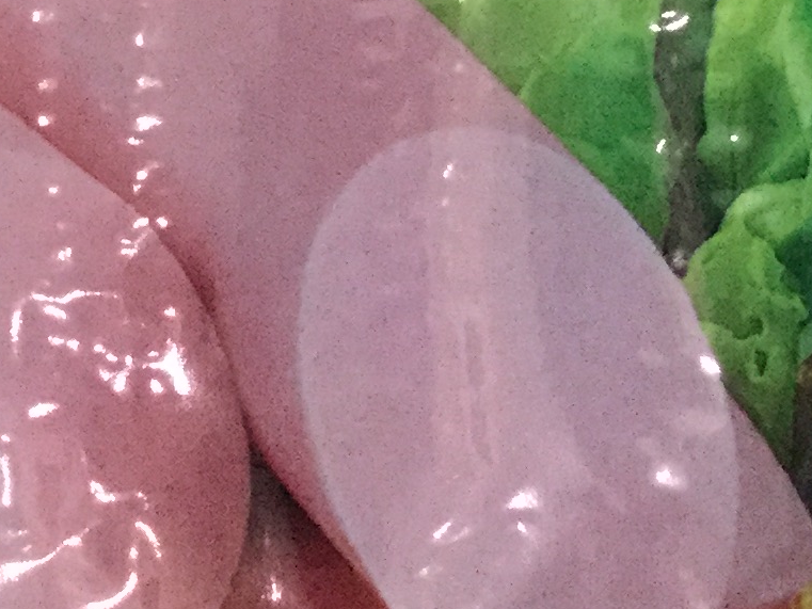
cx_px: 224
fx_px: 3120
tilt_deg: -84.6
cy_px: -178
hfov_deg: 14.8
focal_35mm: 133
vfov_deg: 10.9
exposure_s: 1/25
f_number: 2.4
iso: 250
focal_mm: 3.3
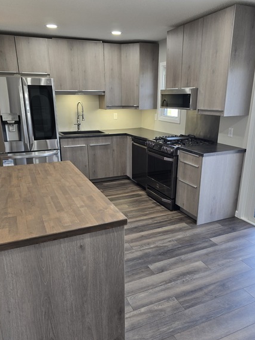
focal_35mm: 27
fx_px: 265
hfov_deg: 51.3
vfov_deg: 65.2
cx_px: 135
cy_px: 182
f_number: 1.7
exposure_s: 1/120
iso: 100
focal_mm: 6.3
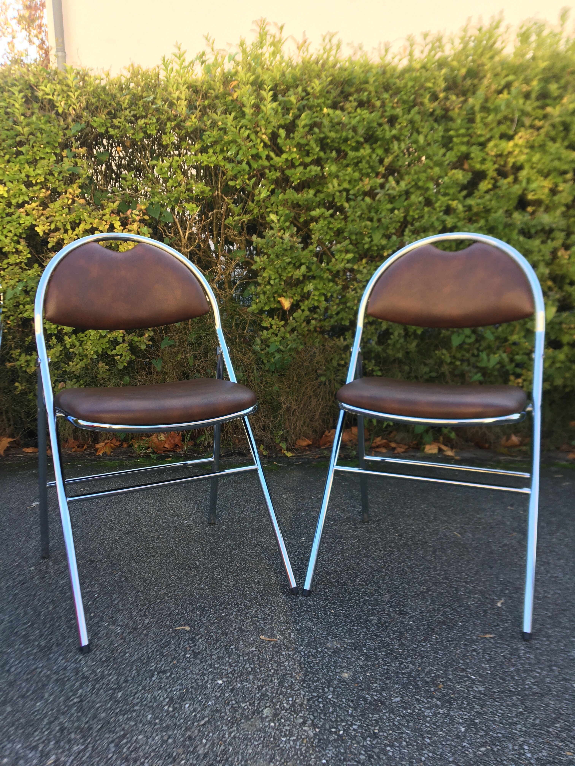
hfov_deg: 48.2
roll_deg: +1.3
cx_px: 288
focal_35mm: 29
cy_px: 383
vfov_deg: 61.7
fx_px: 642
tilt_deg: -11.2
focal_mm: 4.15
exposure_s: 1/107
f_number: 2.2
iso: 25
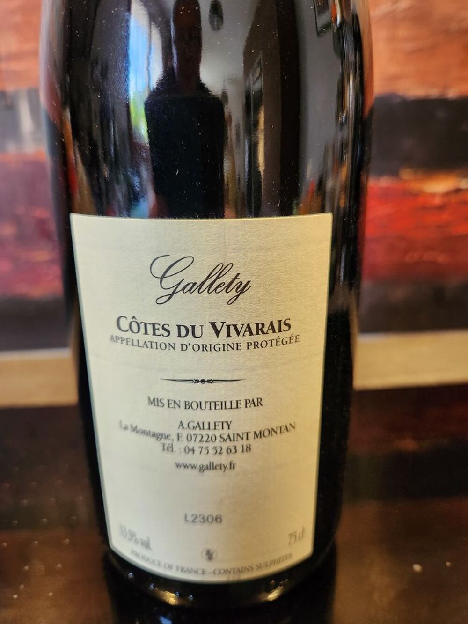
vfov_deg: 73.9
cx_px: 234
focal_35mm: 23
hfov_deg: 58.9
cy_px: 312
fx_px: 415
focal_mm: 5.4
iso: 320
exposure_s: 1/100
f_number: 1.8
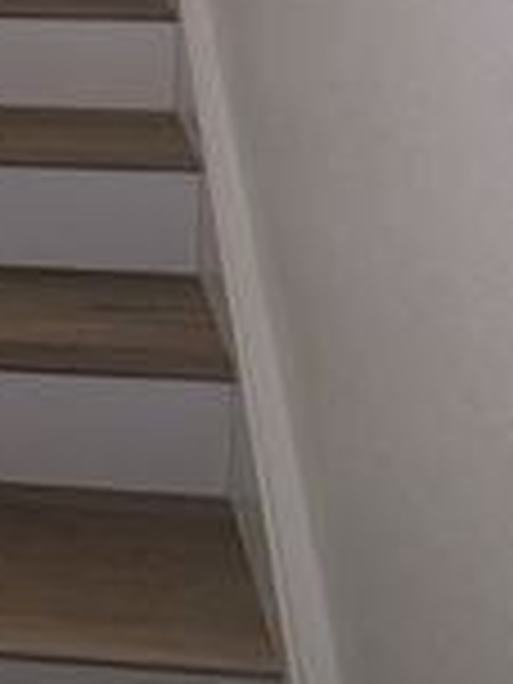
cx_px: -70
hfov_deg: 26.9
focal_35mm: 49
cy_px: -126
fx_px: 968
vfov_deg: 32.5
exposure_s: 1/60
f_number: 2.2
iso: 420
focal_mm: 1.83
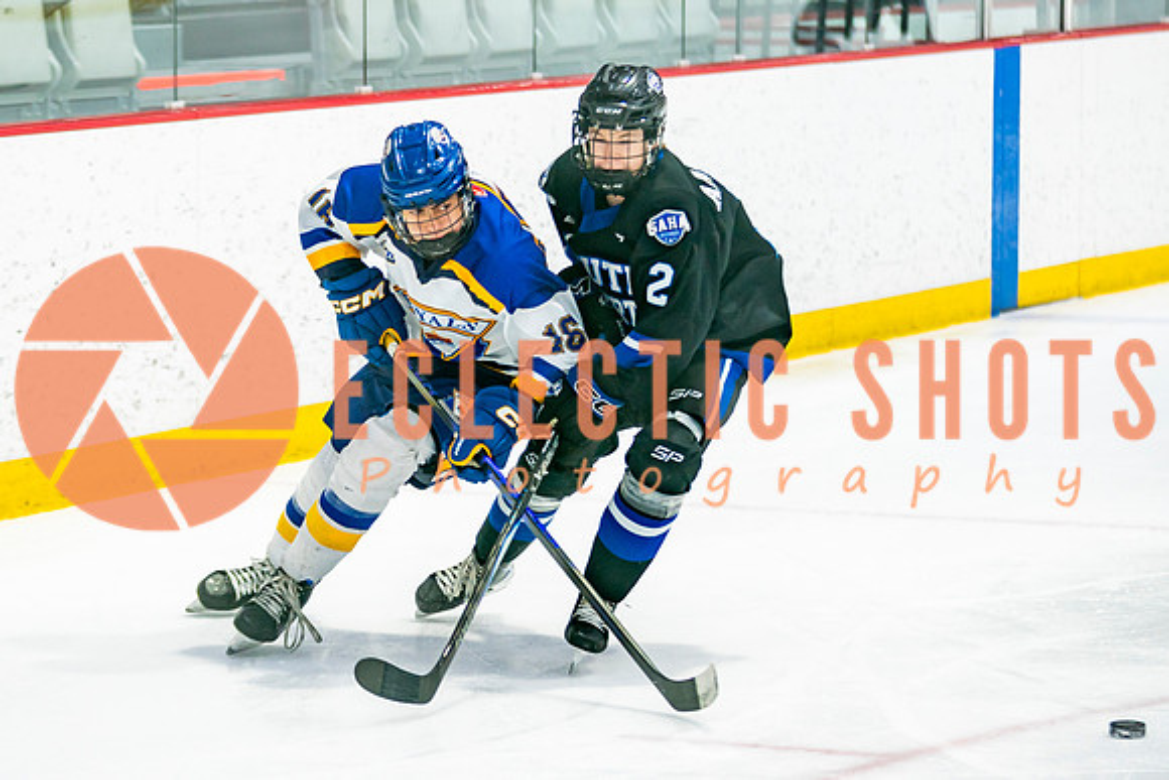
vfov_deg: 7.4
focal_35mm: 185
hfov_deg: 11.1
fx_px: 6003
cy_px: 338
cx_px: 421
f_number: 2.8
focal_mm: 115
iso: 500
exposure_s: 1/640
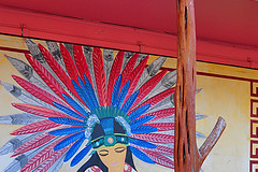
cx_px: 120
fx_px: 674
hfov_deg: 21.7
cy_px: 181
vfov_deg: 14.3
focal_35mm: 94
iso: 200
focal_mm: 26
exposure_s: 1/125
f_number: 5.6
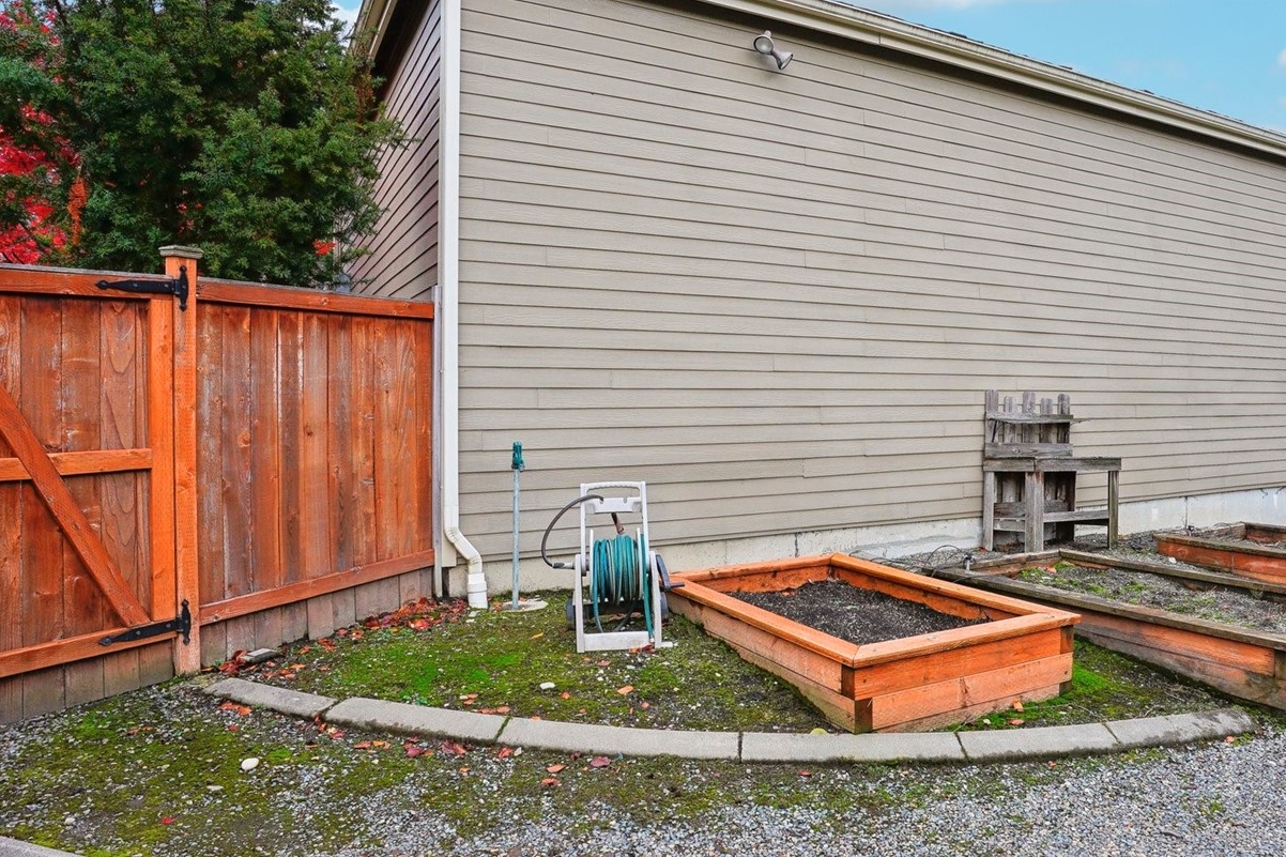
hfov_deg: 72.7
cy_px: 400
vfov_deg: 53.1
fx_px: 857
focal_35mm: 24
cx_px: 793
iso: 400
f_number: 8
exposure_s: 1/30
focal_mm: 17
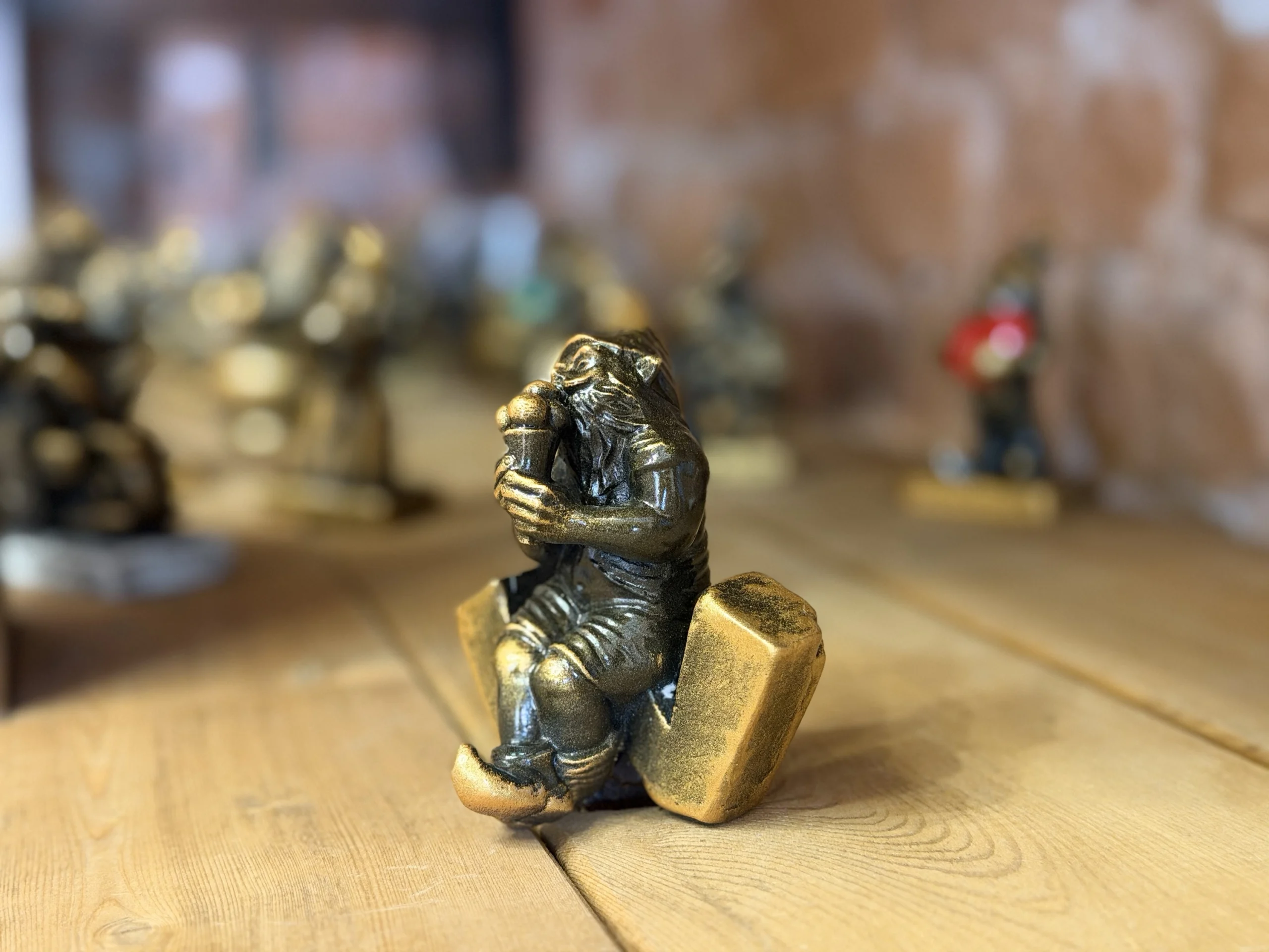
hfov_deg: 39.7
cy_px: 476
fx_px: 1760
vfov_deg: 30.3
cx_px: 634
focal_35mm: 48
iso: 800
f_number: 1.78
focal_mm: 6.76
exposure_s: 1/24
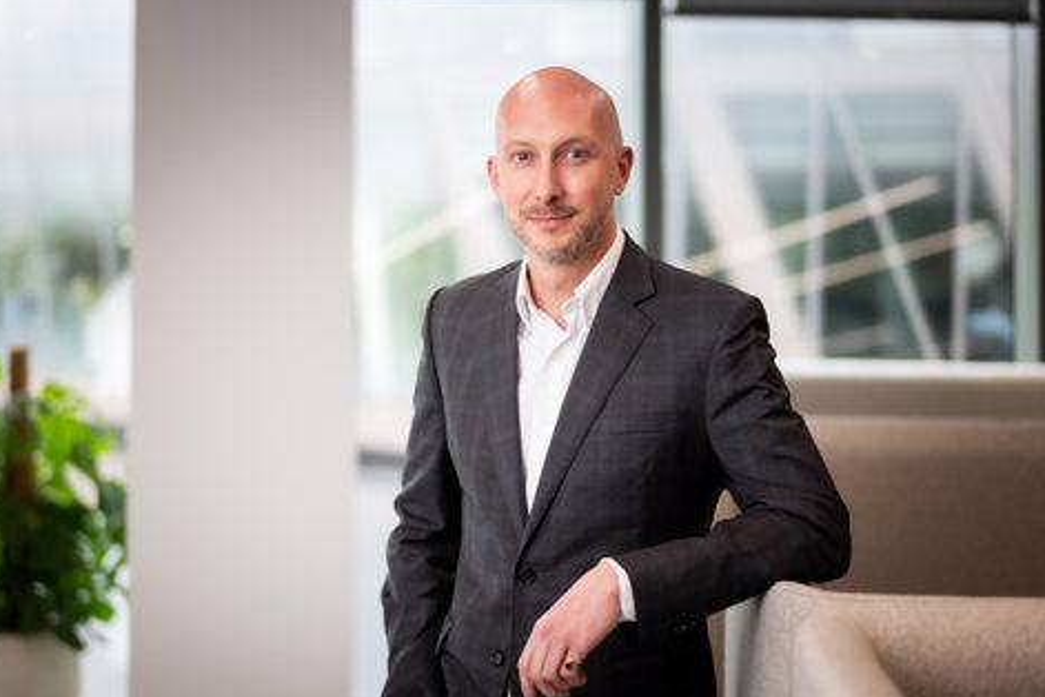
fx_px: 1480
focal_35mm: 51
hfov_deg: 38.9
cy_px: 346
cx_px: 517
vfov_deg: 26.5
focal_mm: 50
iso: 100
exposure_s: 1/180
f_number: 1.4
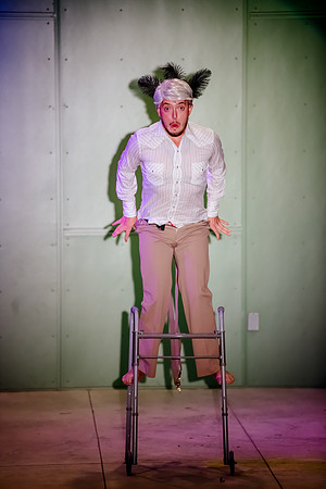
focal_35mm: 200
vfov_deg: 10.3
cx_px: 163
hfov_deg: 6.9
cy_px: 244
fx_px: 2716
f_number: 2.8
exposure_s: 1/500
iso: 2500
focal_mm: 200
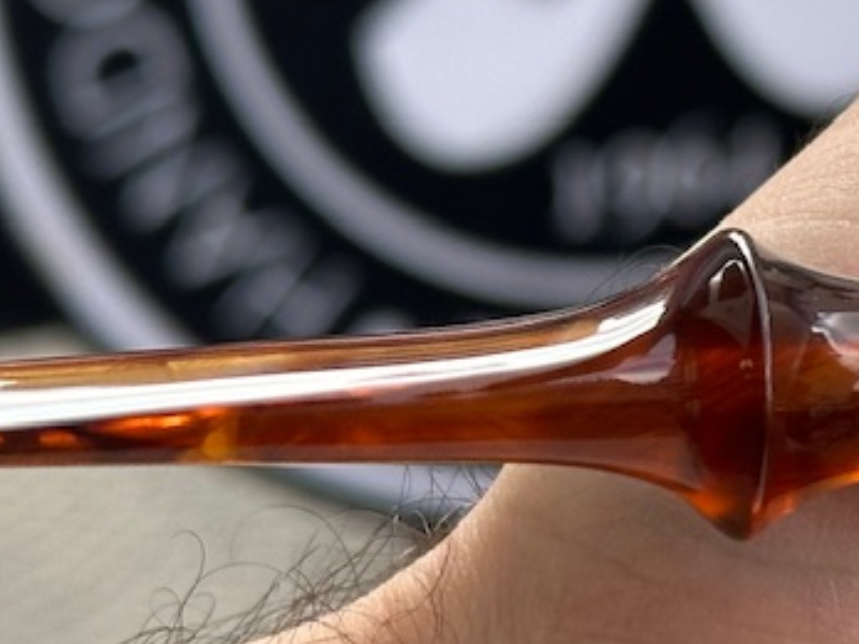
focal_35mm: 177
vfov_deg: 8.4
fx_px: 4391
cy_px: 213
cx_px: 1121
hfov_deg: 10.9
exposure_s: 1/519
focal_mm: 6.86
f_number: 1.78
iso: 64
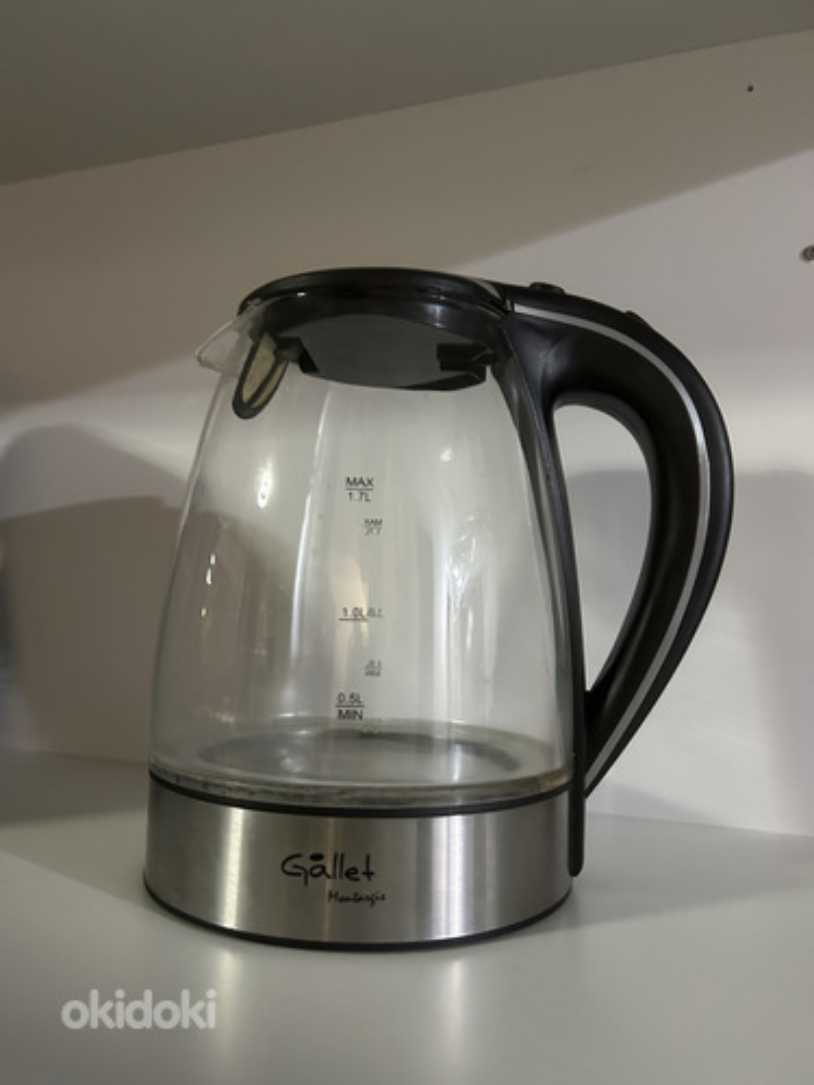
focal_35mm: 26
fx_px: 815
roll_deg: -1.5
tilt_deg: +2.9
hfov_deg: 53.1
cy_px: 542
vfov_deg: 67.3
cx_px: 407
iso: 640
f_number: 1.5
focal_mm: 5.7
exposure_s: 1/40
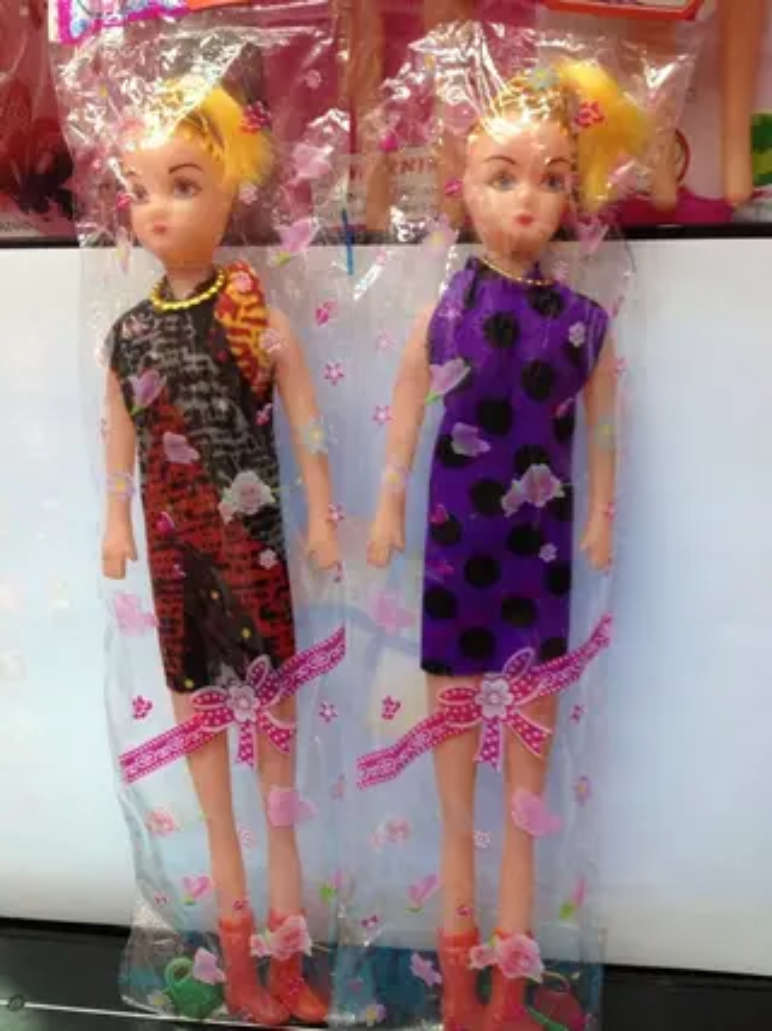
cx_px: 386
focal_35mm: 35
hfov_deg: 40.7
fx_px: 1041
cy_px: 516
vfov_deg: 52.6
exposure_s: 1/20
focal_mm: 4.28
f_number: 2.4
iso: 100
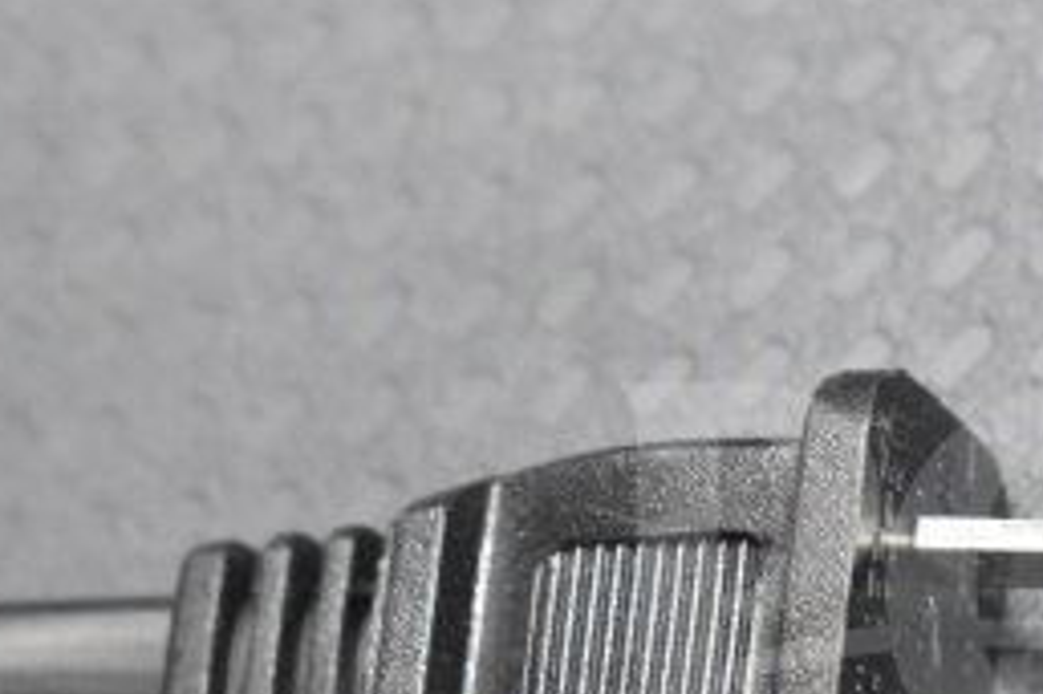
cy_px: 704
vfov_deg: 7.0
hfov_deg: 10.4
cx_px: 982
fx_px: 5680
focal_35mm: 196
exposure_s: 1/100
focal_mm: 55
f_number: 5.6
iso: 6400
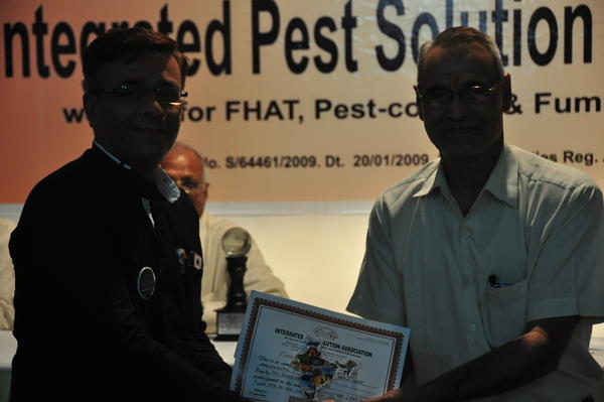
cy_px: 201
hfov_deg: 19.5
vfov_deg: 13.0
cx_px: 302
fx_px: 1760
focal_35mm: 105
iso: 800
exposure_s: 1/80
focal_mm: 70
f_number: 5
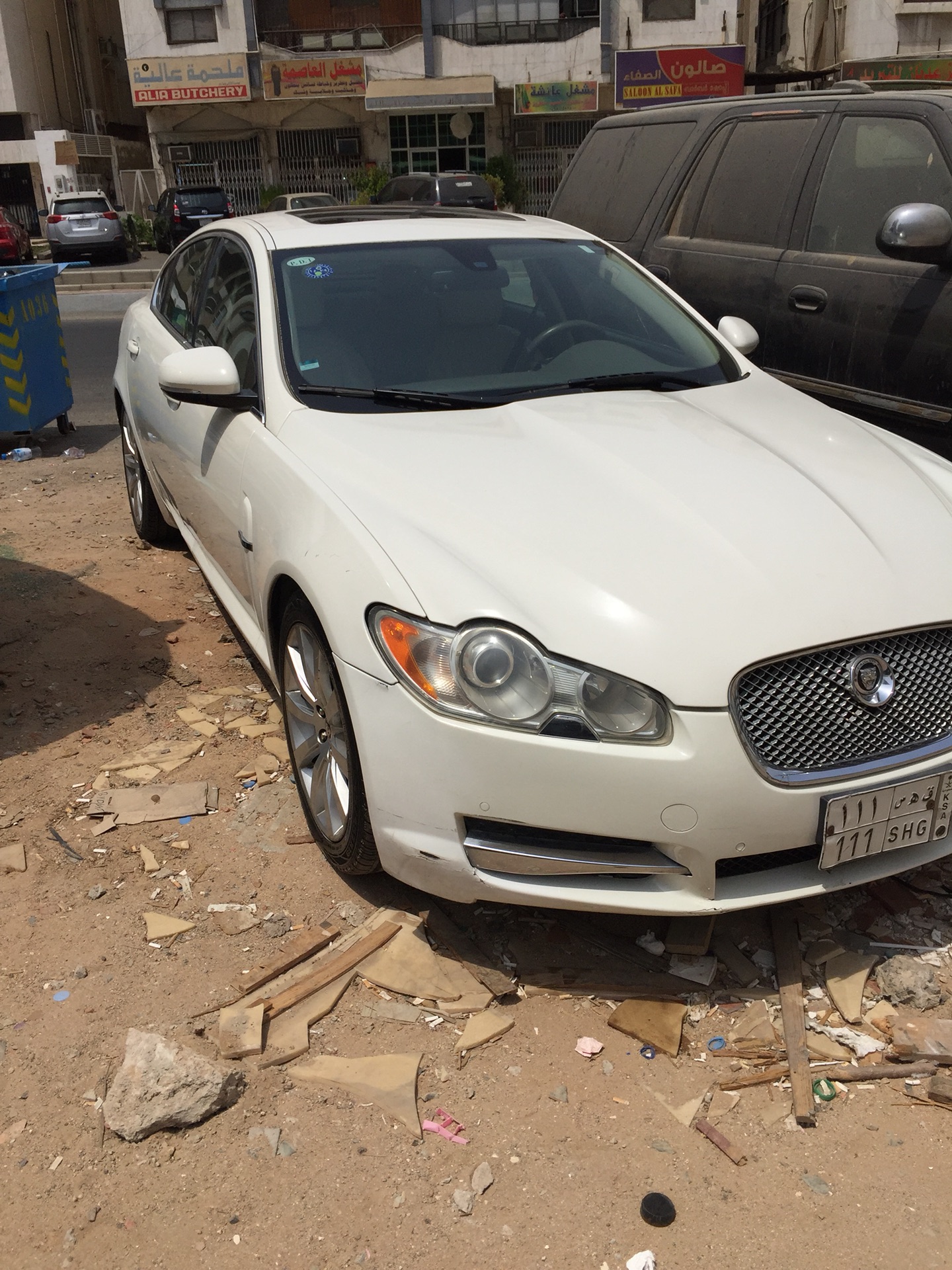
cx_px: 476
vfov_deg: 61.7
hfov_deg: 48.2
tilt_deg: -21.8
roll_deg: +1.5
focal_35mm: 29
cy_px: 635
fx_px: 1063
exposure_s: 1/6623
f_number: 2.2
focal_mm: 4.15
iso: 32
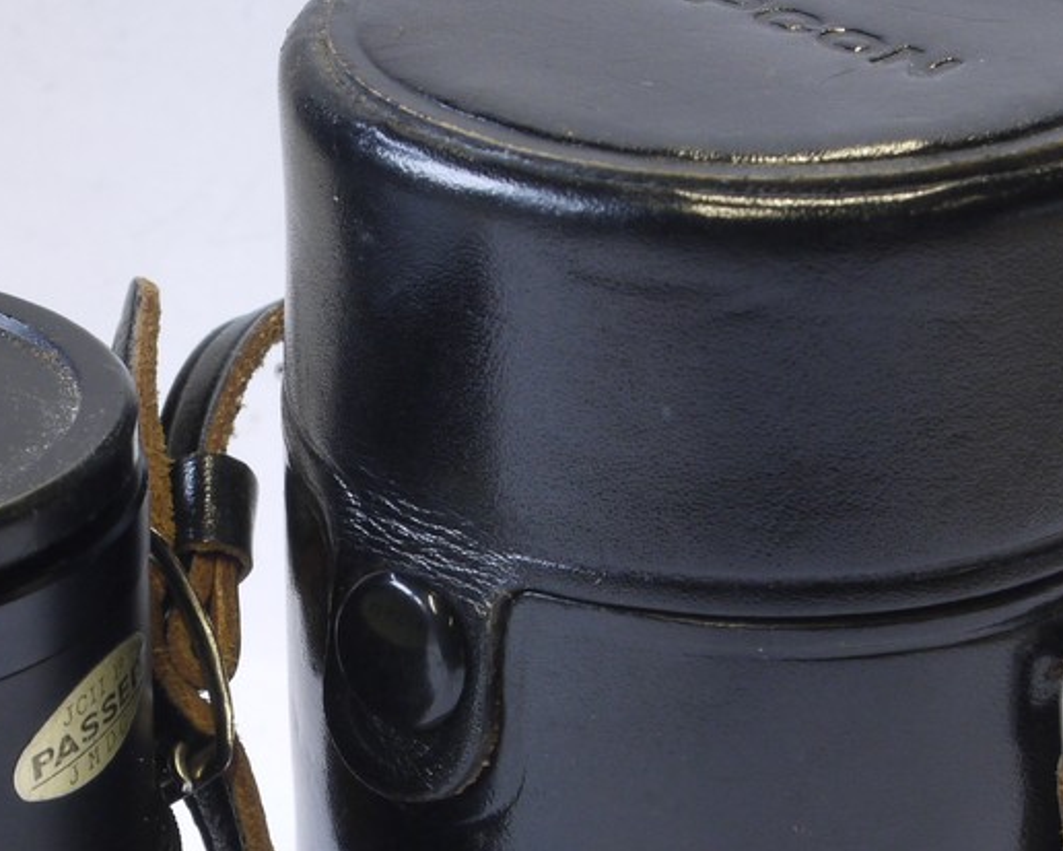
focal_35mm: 127
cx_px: 383
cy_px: 725
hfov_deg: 15.1
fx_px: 3996
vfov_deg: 12.1
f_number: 9
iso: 400
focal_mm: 28
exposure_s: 1/15
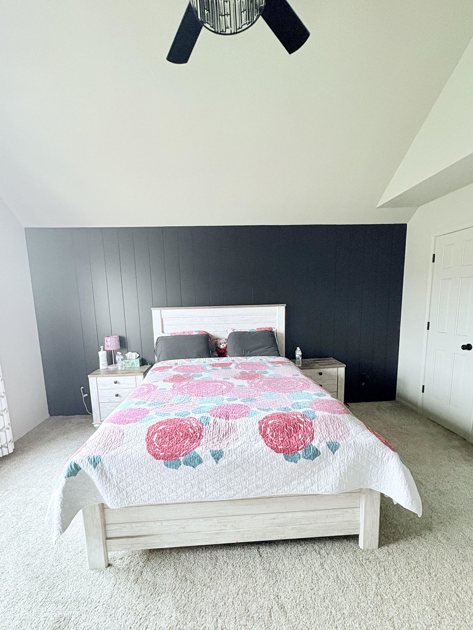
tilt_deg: -8.4
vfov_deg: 94.2
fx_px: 292
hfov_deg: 78.1
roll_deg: +1.8
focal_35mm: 16
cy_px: 344
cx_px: 230
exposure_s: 1/60
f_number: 2.2
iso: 400
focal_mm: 2.22
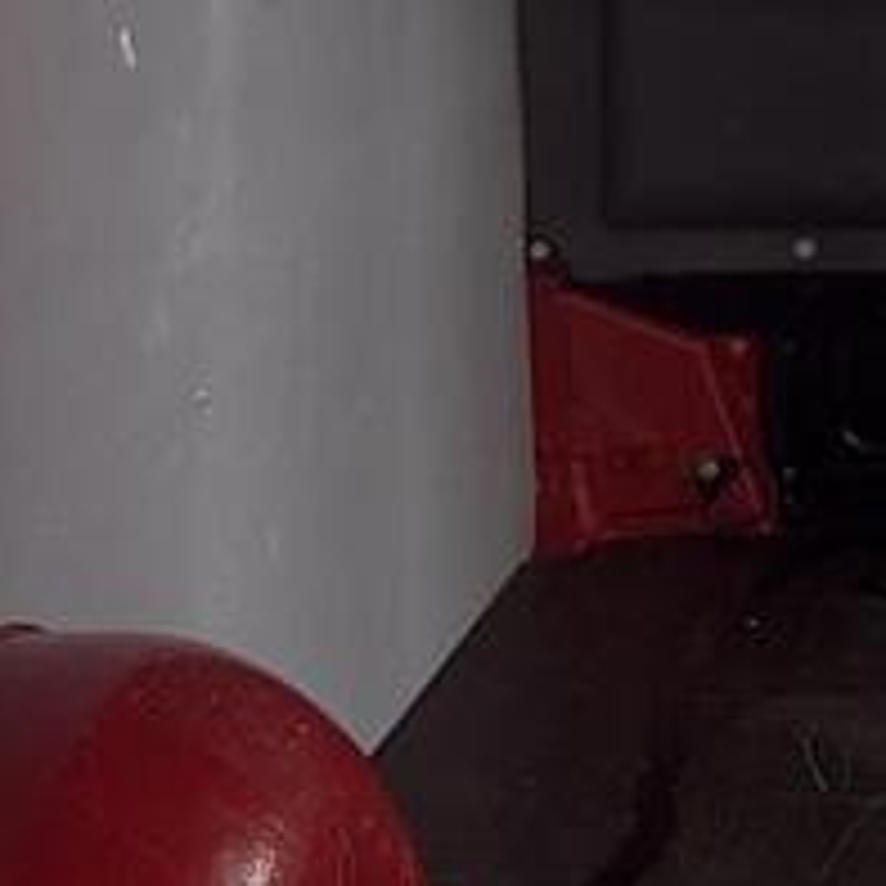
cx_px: 1651
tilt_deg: -11.7
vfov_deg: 11.3
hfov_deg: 10.5
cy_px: 270
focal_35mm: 155
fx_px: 4488
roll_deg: -0.7
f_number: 1.78
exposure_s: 1/50
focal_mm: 6.76
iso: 250
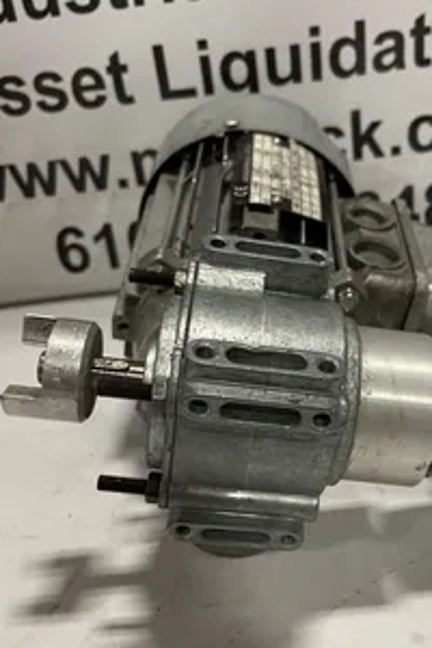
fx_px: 648
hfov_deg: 36.6
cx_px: 281
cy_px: 361
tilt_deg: -31.1
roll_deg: +5.4
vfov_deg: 53.0
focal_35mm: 36
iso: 160
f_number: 1.6
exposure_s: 1/60
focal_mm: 4.2
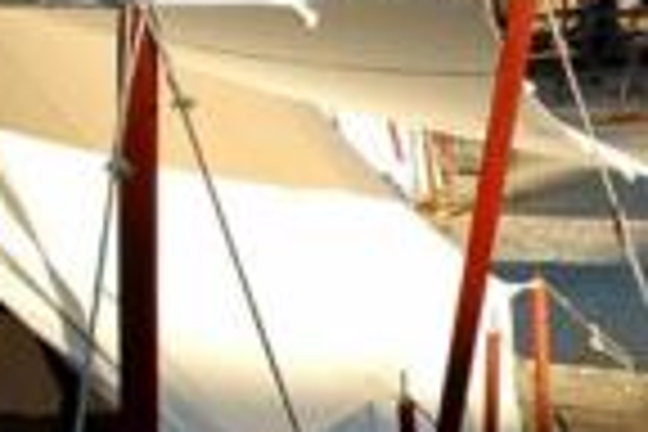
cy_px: 349
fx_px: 2160
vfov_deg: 11.4
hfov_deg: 16.3
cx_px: 796
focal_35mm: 120
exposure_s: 1/160
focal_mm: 18
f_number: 9
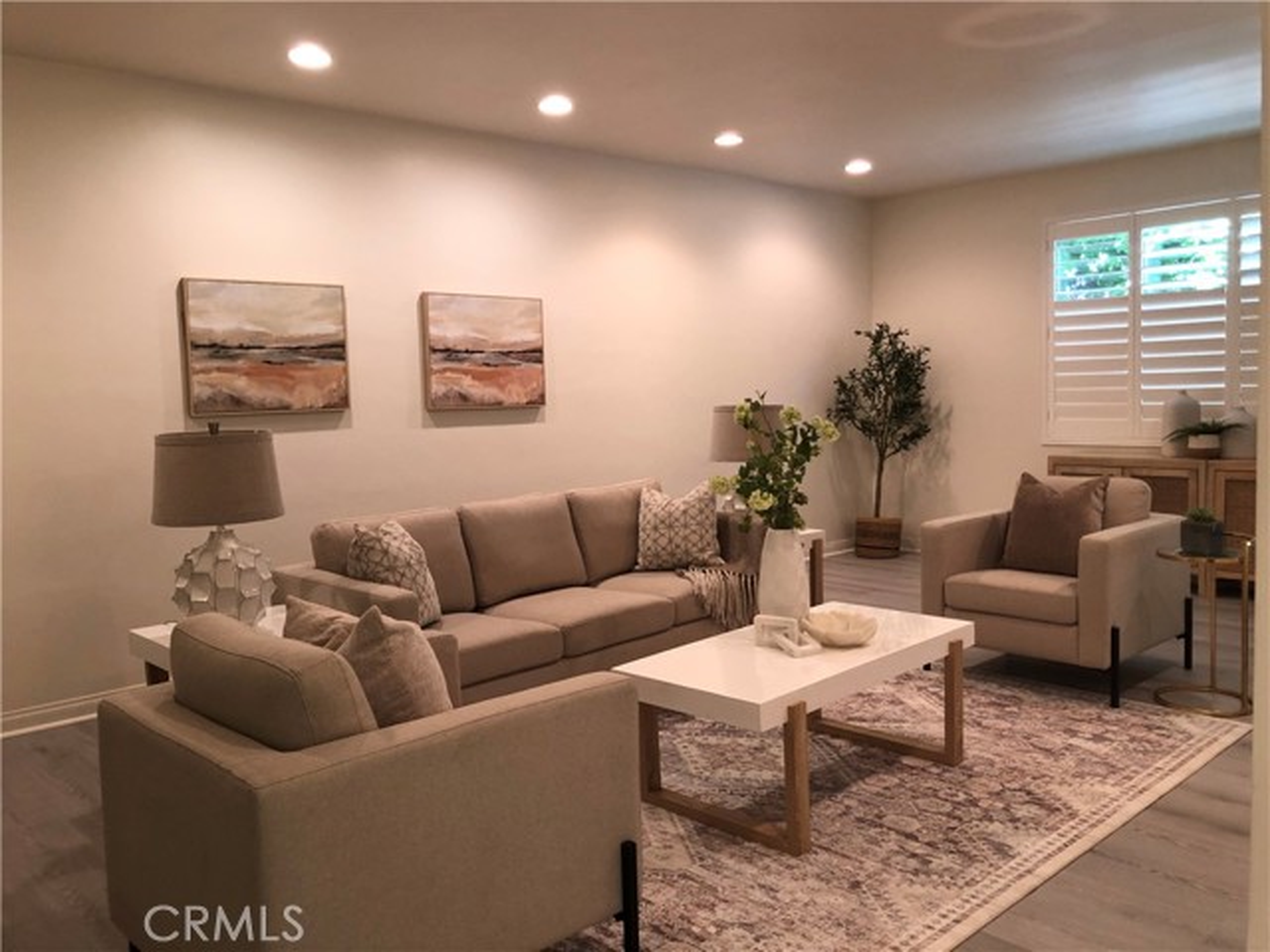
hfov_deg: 63.4
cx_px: 635
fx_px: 1027
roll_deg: +2.2
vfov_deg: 49.7
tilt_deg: -3.1
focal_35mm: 28
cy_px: 476
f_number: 1.8
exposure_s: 1/17
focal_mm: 3.99
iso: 40
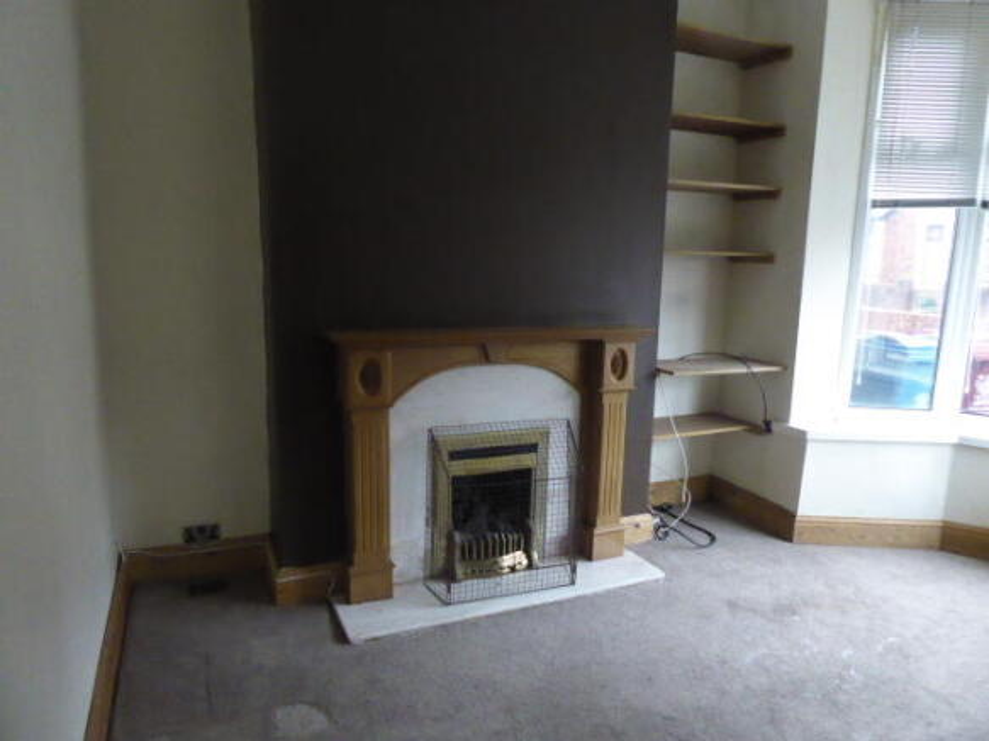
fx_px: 714
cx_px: 494
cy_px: 370
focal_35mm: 25
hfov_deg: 69.4
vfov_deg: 54.9
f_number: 3.3
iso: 1600
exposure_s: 1/100
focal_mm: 4.3
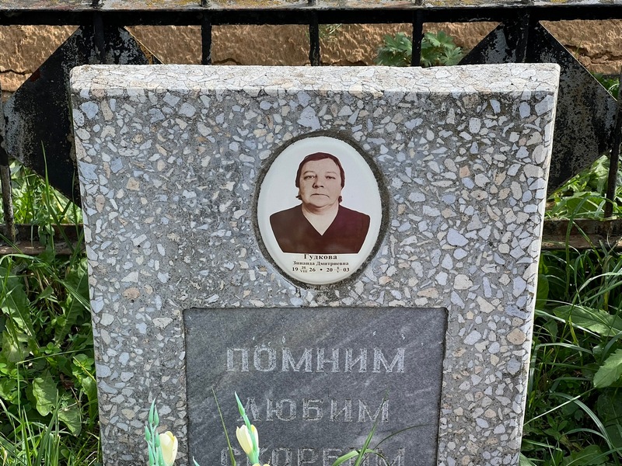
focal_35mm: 77
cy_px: 233
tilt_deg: -31.0
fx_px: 1384
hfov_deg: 25.3
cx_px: 311
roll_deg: +1.7
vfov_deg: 19.1
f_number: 2.8
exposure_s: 1/327
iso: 32
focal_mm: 9
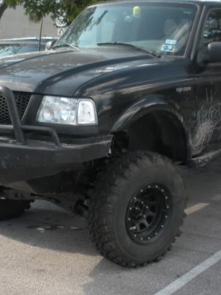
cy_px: 109
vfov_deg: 28.9
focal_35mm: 67
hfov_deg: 21.8
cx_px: 79
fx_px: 571
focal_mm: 6.3
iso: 64
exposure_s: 1/157
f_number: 3.5
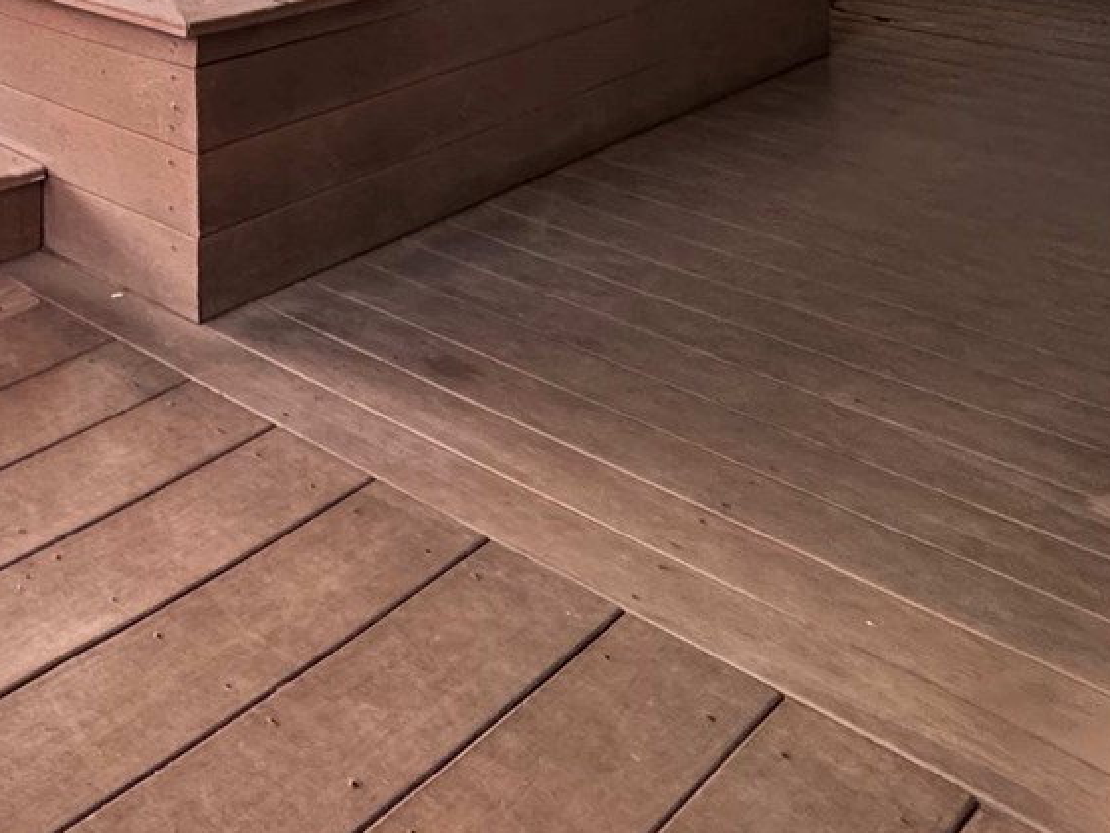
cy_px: -307
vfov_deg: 28.2
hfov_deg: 33.4
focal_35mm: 40
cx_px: -353
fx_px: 1283
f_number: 2.2
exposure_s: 1/60
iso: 320
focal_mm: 2.2
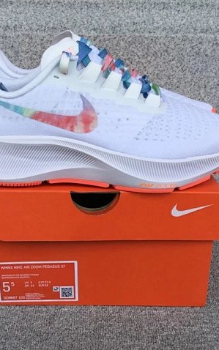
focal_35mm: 44
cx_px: 89
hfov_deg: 29.2
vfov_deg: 45.3
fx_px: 420
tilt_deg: -19.8
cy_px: 175
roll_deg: -0.2
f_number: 2.4
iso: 25
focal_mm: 3.3
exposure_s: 1/604
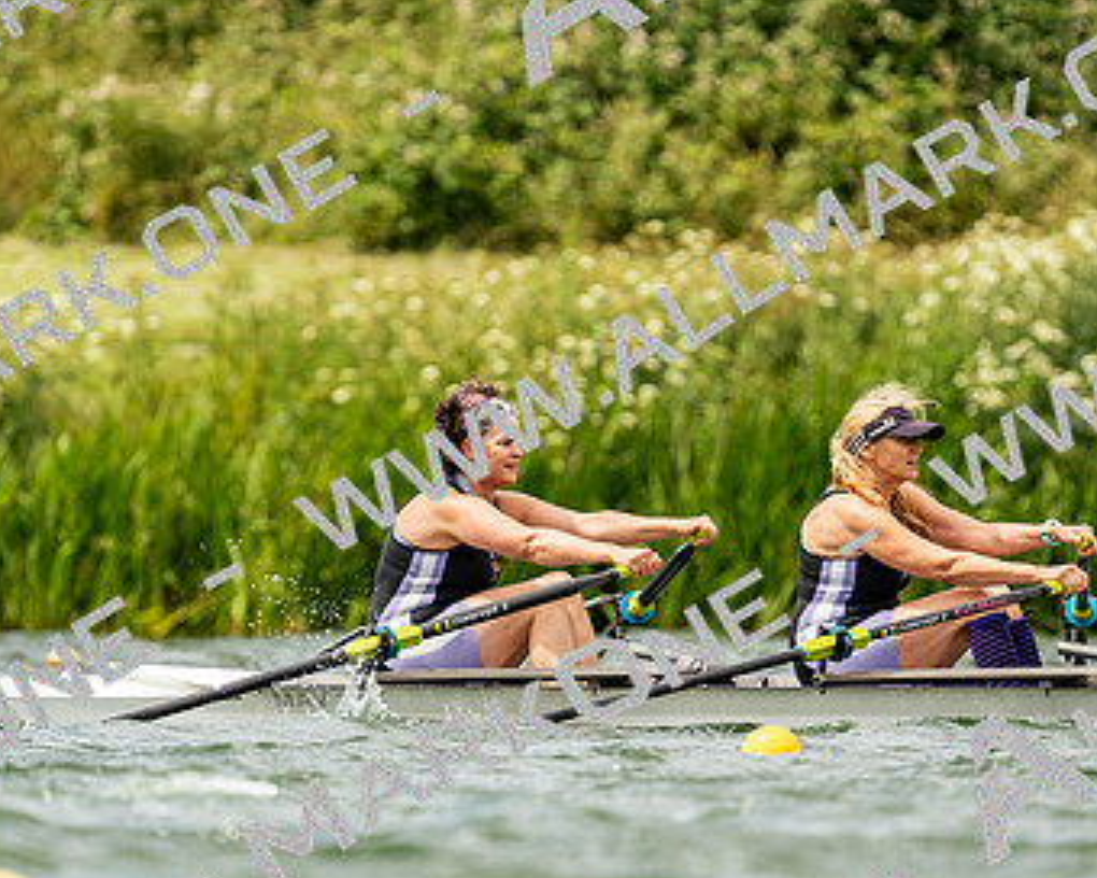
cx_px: 694
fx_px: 31201
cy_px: 560
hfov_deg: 2.0
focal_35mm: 961
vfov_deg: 1.6
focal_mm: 600
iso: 400
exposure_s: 1/2000
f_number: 6.3
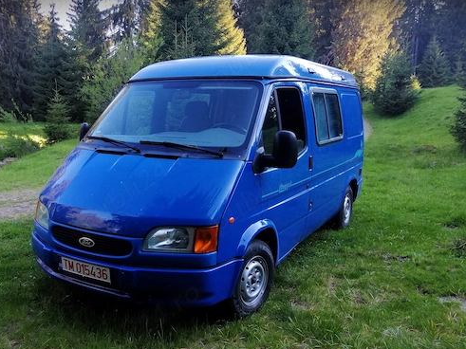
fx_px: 444
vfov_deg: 42.8
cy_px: 196
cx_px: 205
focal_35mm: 33
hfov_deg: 55.2
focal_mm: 3.95
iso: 80
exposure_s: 1/100
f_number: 1.8
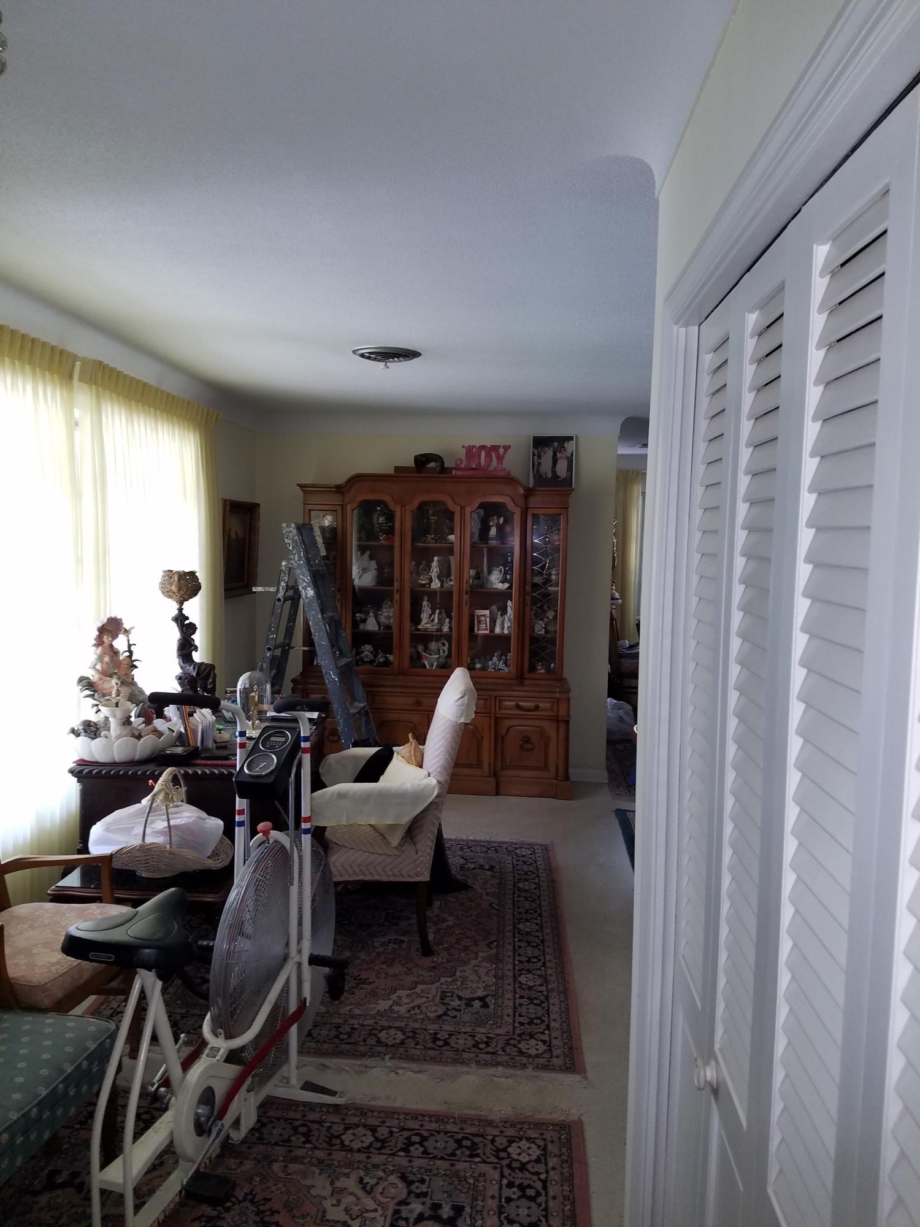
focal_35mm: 26
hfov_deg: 53.1
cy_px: 614
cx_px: 460
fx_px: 921
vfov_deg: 67.3
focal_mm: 4.2
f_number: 1.7
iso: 100
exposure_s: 1/30
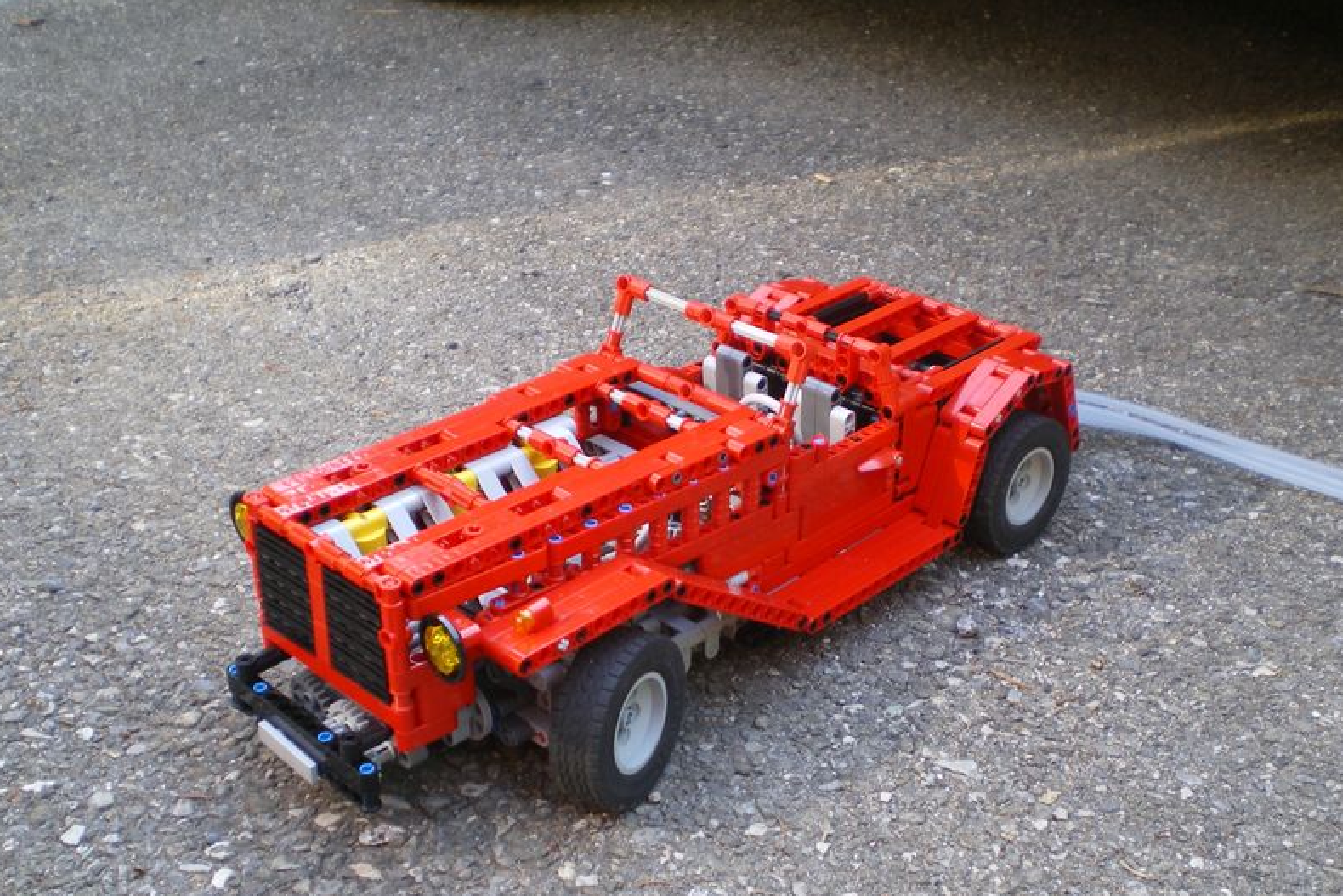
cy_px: 507
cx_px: 672
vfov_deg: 33.4
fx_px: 1492
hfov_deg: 48.5
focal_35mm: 40
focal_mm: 6.3
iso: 64
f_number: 3.1
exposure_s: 1/30
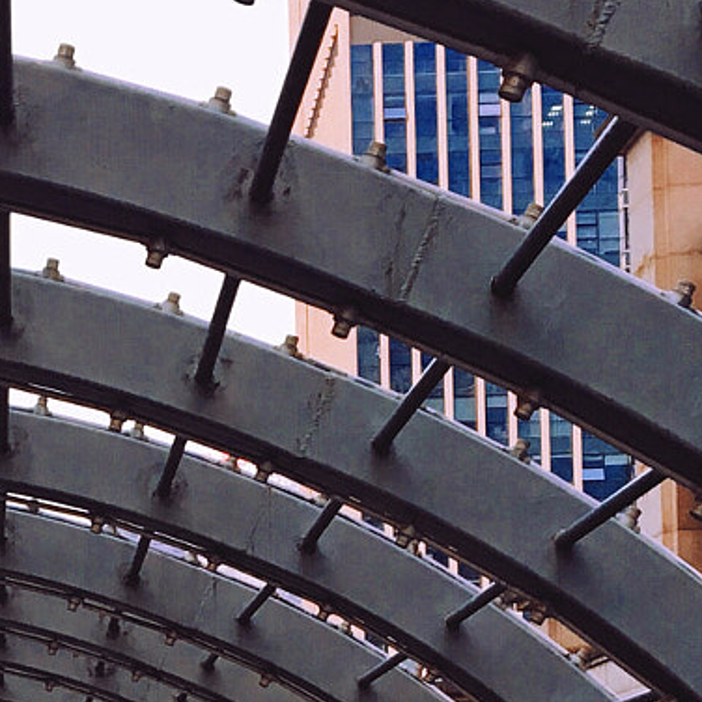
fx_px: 2501
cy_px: 857
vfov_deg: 15.4
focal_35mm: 109
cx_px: 19
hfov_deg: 15.7
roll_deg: +1.5
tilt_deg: +1.3
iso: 25
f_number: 2.2
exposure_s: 1/33
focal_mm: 4.15
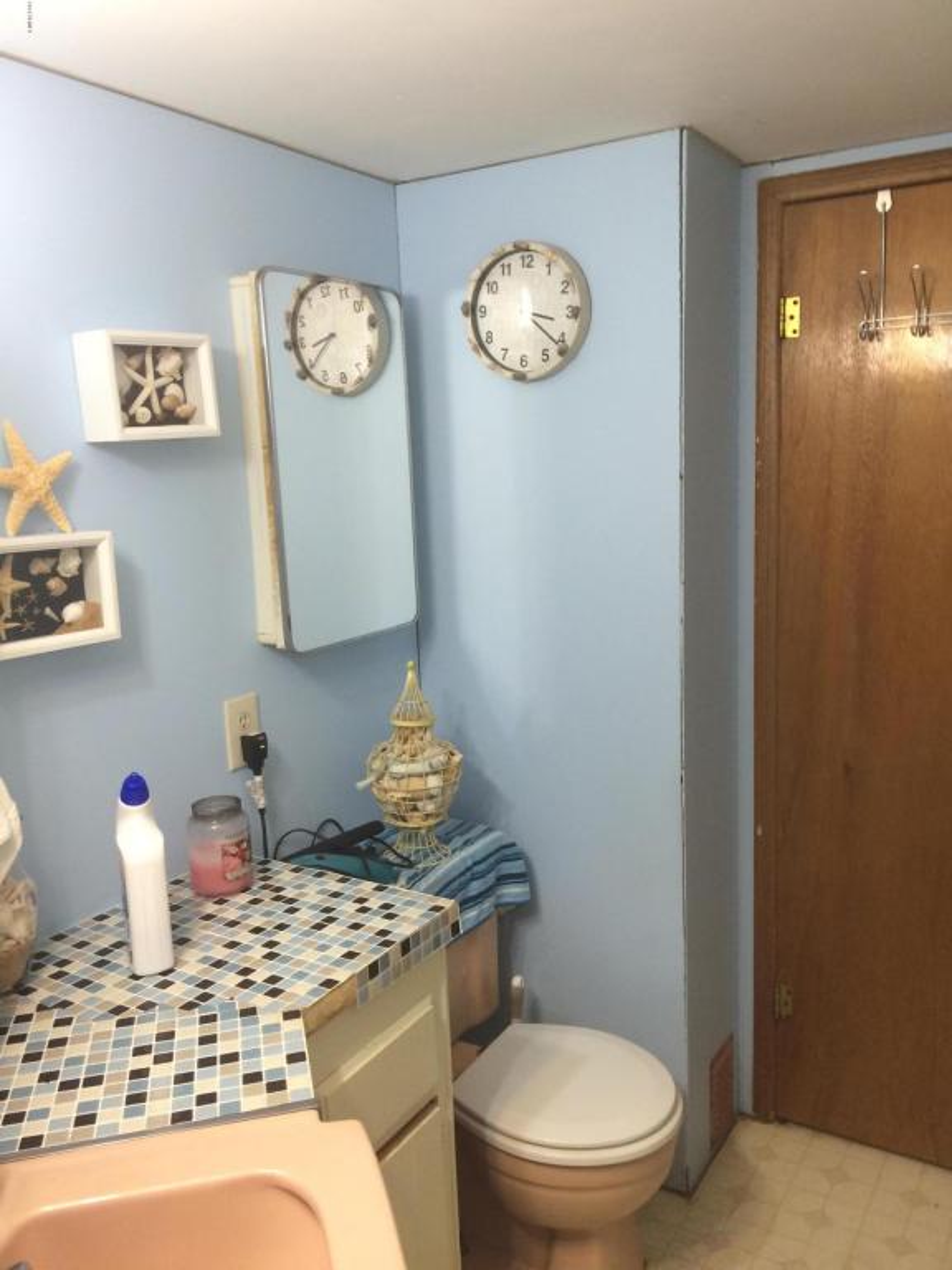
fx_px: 1063
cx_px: 476
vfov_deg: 61.7
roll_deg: +2.3
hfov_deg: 48.2
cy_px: 635
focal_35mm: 29
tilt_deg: -8.4
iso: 100
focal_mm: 4.15
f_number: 2.2
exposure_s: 1/30
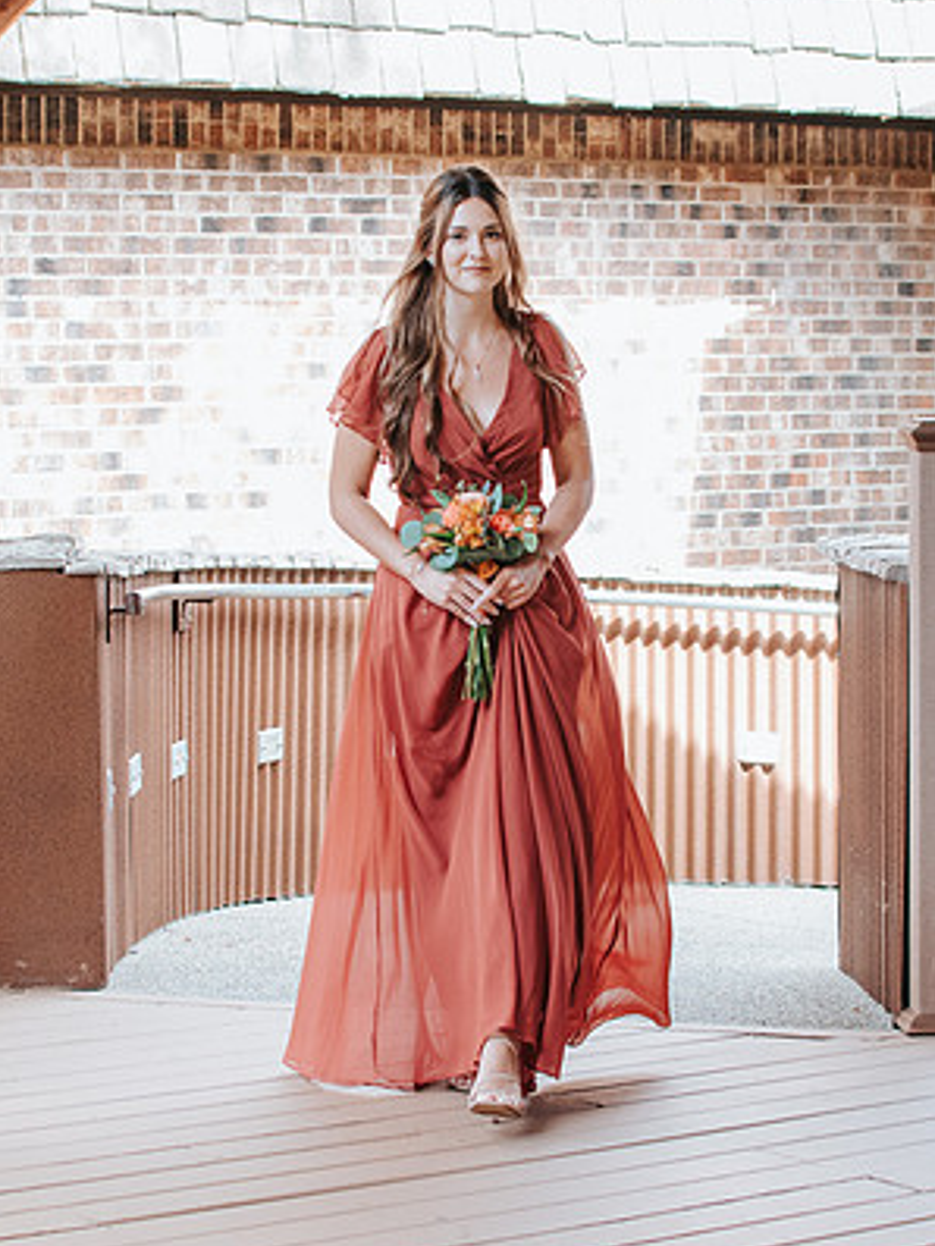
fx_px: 3563
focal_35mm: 99
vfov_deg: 19.8
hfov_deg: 14.9
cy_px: 605
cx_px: 467
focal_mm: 35
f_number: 3.5
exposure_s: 1/250
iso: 800
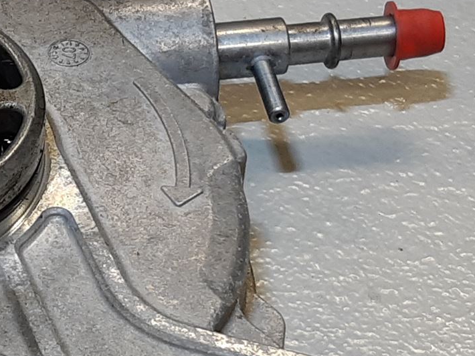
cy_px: 280
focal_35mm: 75
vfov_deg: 19.4
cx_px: -25
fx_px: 1029
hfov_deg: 24.5
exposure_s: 1/50
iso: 40
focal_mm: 3.93
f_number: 1.7
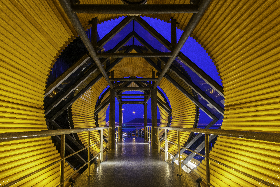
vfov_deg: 64.6
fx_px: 148
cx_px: 140
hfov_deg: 86.9
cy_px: 94
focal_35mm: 19
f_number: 13
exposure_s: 2
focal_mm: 19
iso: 200
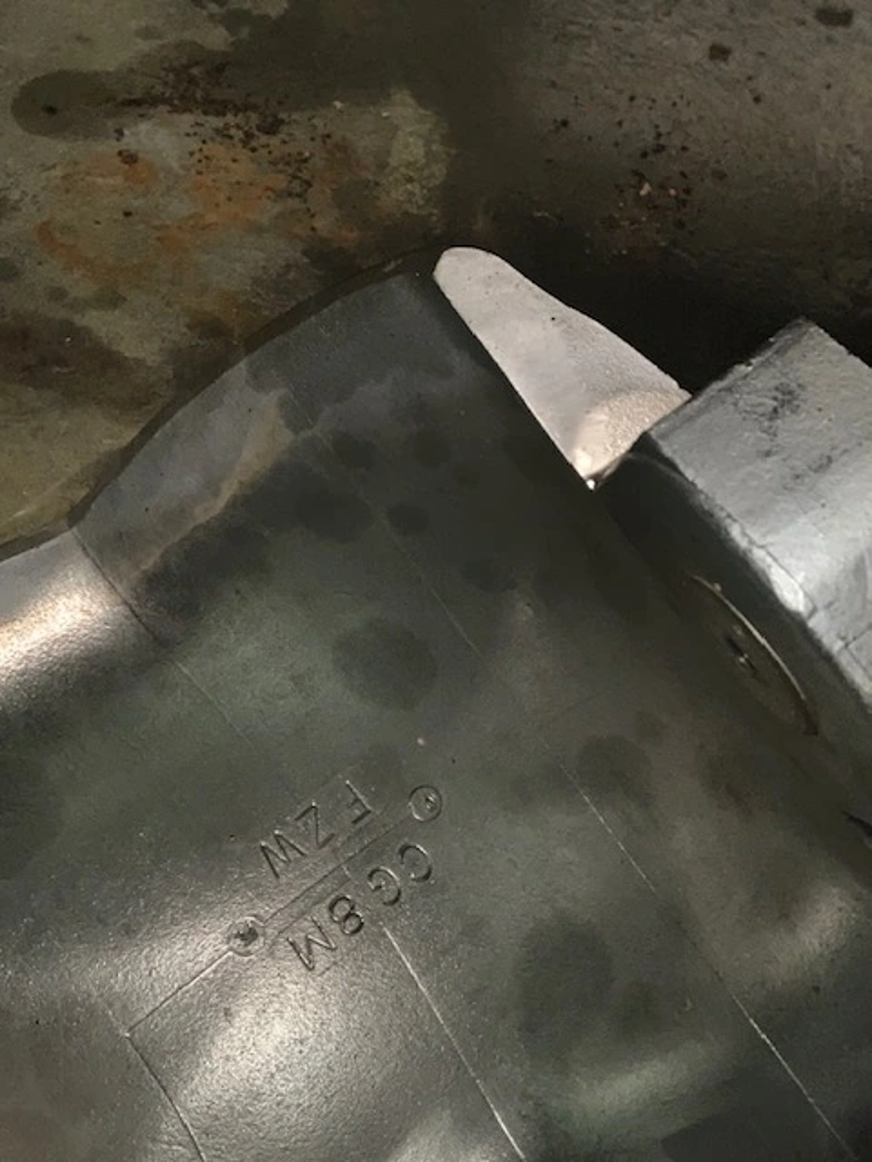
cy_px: 581
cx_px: 436
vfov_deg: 56.8
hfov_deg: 44.2
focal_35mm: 32
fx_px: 1075
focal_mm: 2.87
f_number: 2.2
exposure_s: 1/30
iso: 500
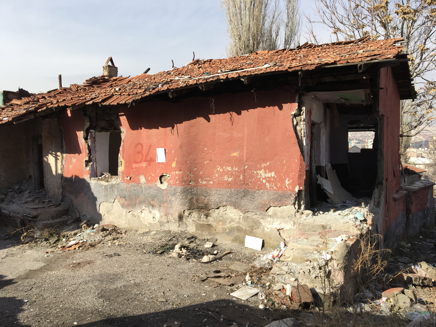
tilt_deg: -0.2
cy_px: 164
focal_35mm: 29
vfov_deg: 48.2
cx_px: 218
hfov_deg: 61.7
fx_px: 365
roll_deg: +1.7
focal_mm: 4.15
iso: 25
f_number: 2.2
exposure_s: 1/1054
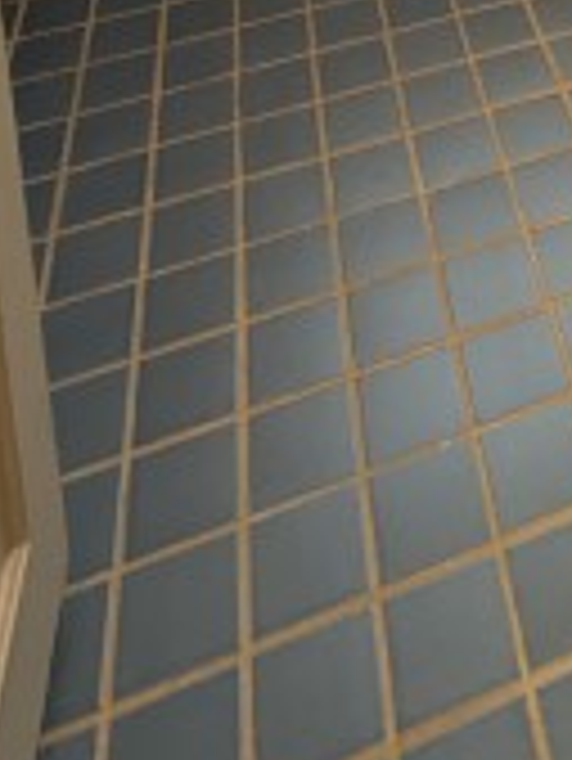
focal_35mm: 53
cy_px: -569
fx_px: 1166
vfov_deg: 22.7
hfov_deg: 25.6
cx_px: 626
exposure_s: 1/60
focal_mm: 1.83
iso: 56
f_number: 2.2
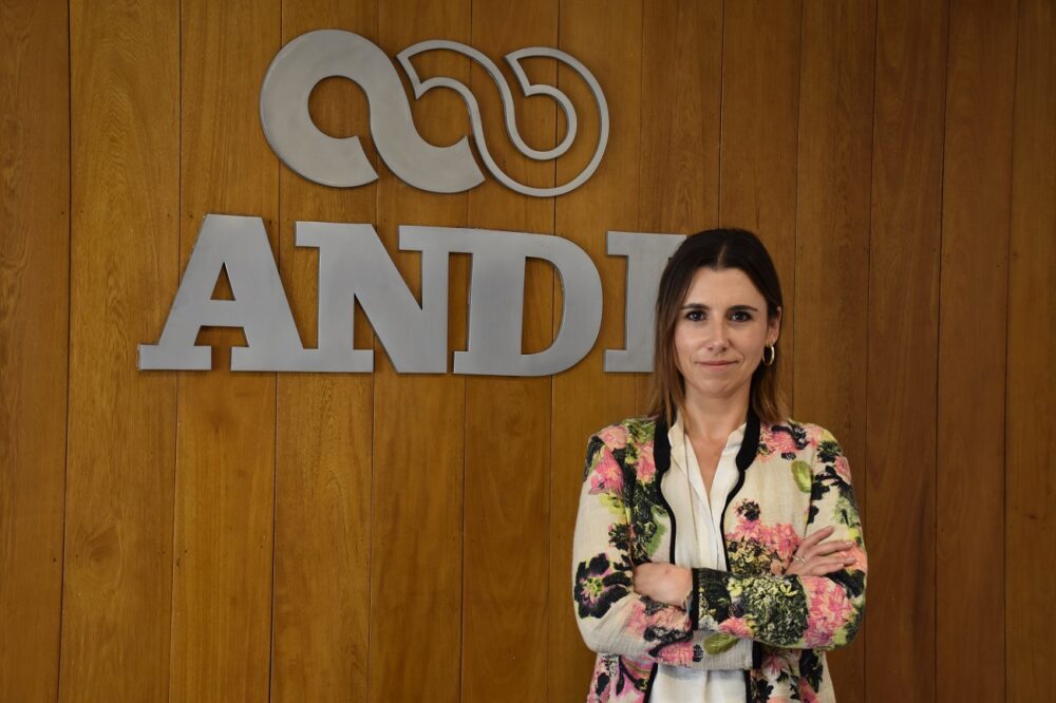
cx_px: 528
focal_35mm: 52
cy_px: 352
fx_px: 1539
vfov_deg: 25.7
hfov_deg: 37.9
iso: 450
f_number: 4.2
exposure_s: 1/60
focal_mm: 35
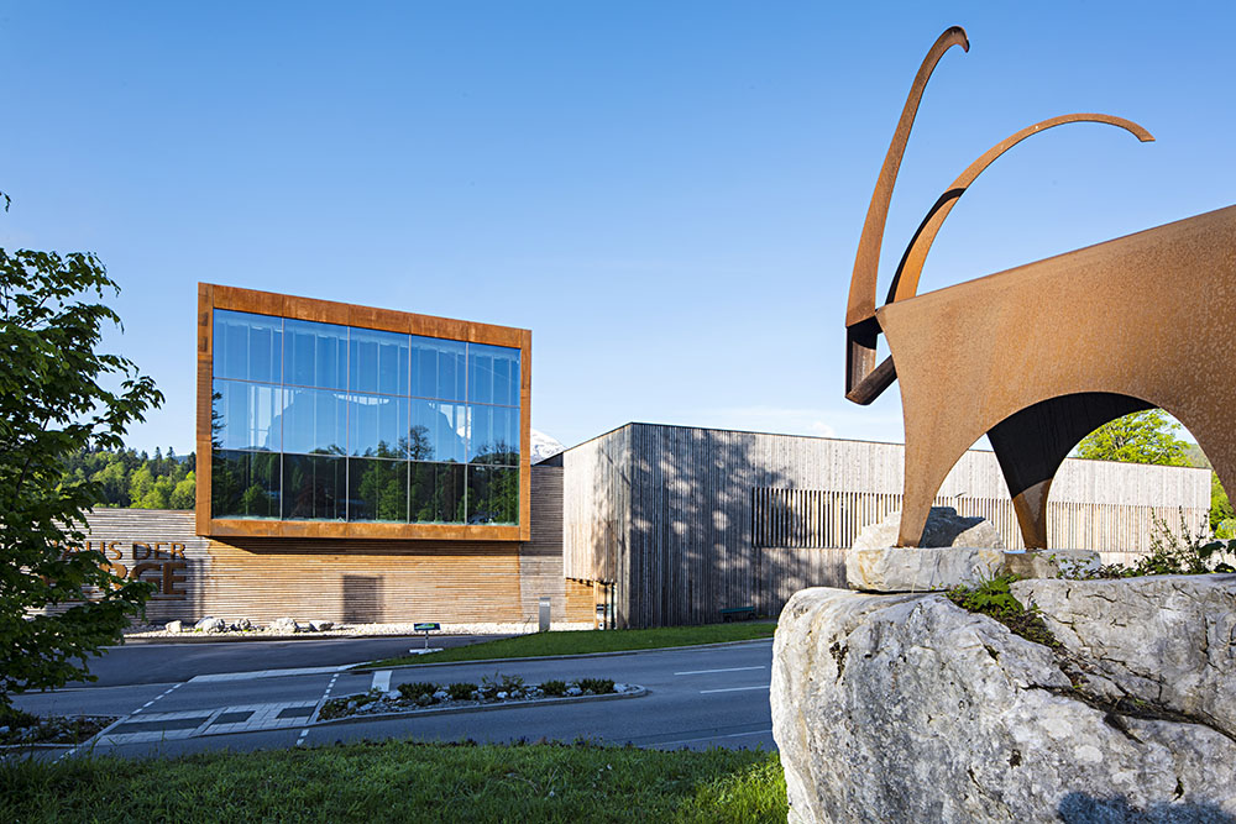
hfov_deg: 86.9
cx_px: 618
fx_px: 652
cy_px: 412
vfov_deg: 64.6
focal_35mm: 19
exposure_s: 1/20
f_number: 16
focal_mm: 19
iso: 100
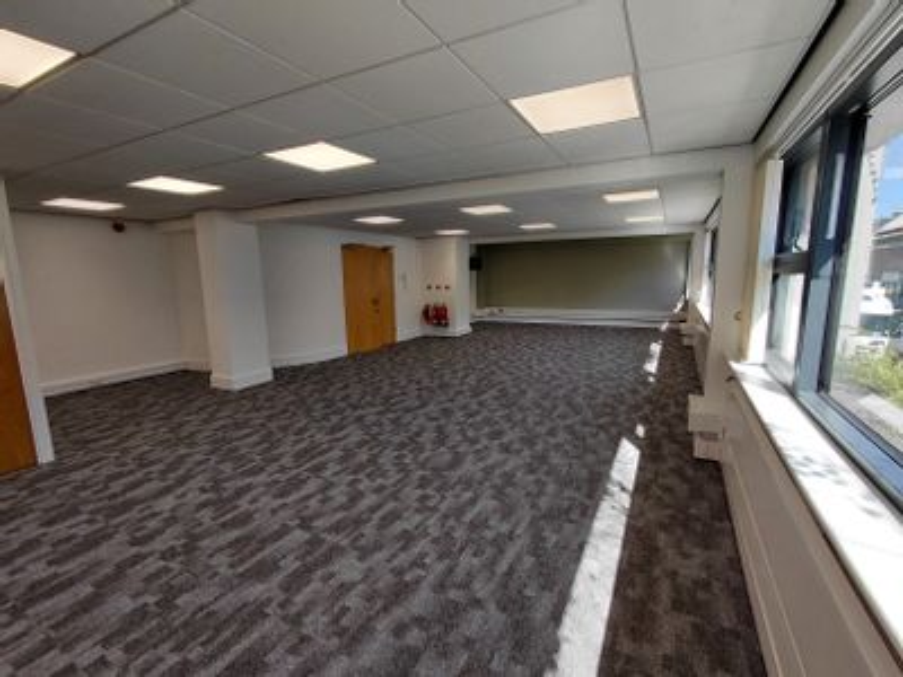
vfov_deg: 78.1
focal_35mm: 16
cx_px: 452
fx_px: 417
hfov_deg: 94.5
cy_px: 338
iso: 40
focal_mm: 1.64
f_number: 2.2
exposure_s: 1/225
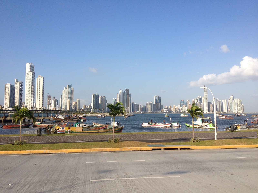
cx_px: 129
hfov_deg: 52.6
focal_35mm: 35
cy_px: 96
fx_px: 261
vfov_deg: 40.7
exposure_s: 1/1623
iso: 50
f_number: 2.4
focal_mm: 4.28
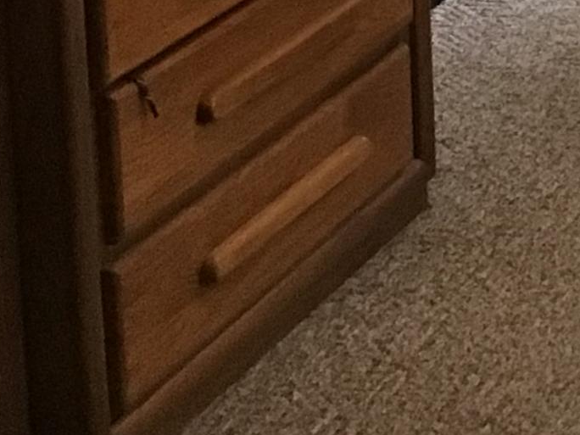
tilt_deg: -8.7
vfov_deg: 10.1
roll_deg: +0.6
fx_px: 2279
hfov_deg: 12.5
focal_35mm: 136
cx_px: 1205
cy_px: -418
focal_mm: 3.3
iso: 125
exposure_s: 1/30
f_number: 2.4
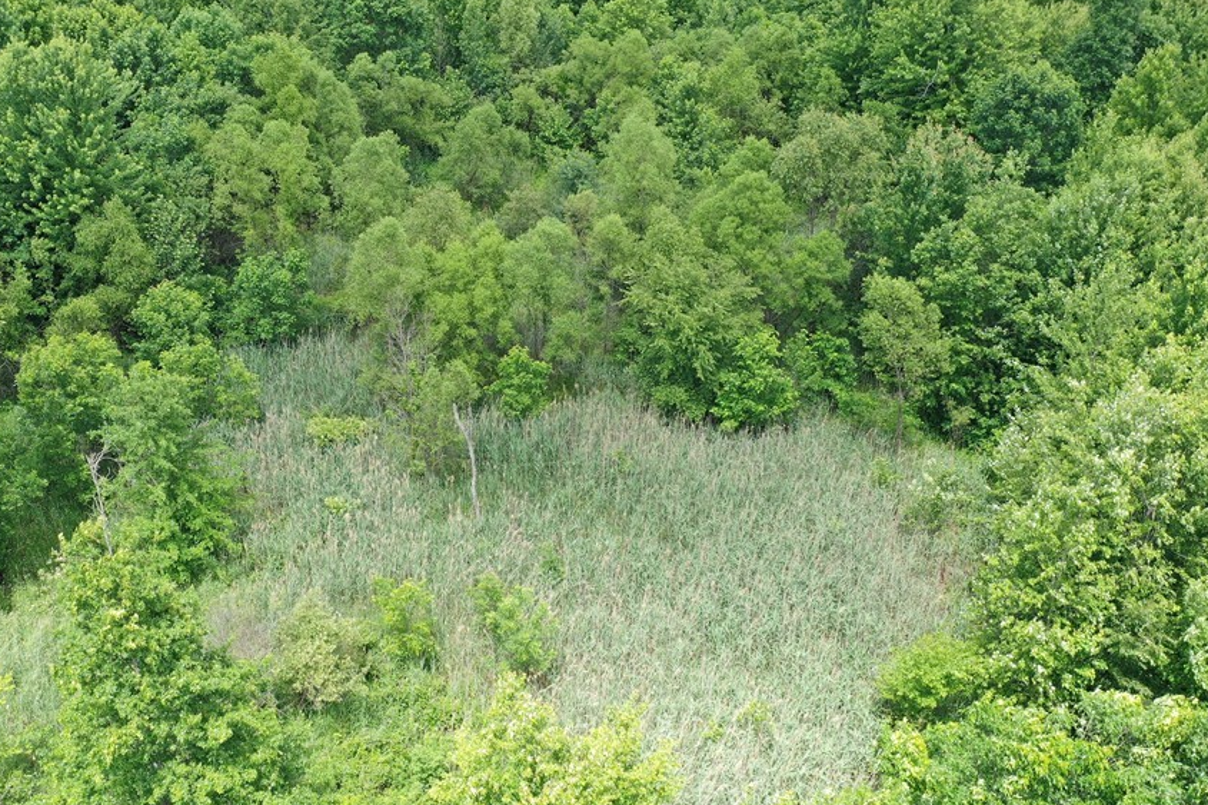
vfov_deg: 36.8
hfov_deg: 53.0
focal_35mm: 36
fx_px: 1208
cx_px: 528
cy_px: 460
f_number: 4.5
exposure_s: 1/200
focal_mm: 10.26
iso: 100
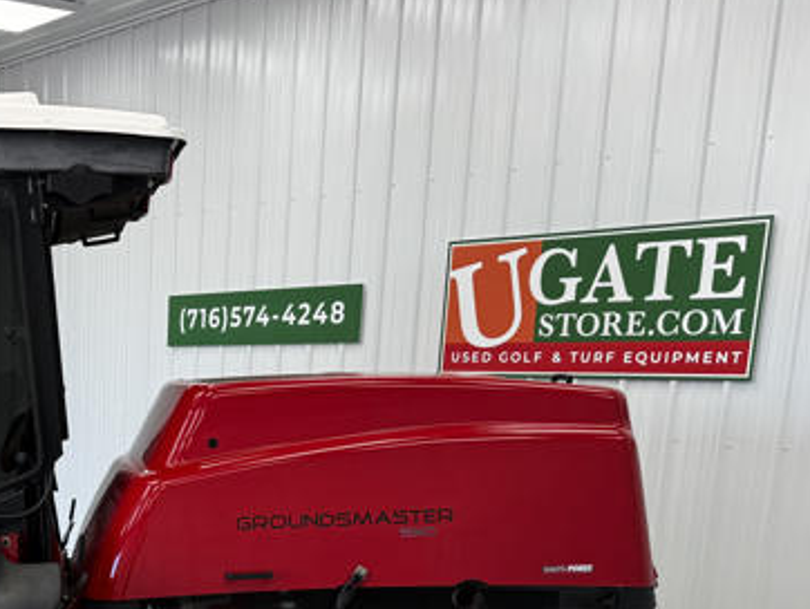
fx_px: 1241
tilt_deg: -14.4
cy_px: 658
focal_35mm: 53
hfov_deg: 33.2
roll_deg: -0.1
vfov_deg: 25.7
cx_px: 4
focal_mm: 6.76
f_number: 1.78
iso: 64
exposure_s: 1/120
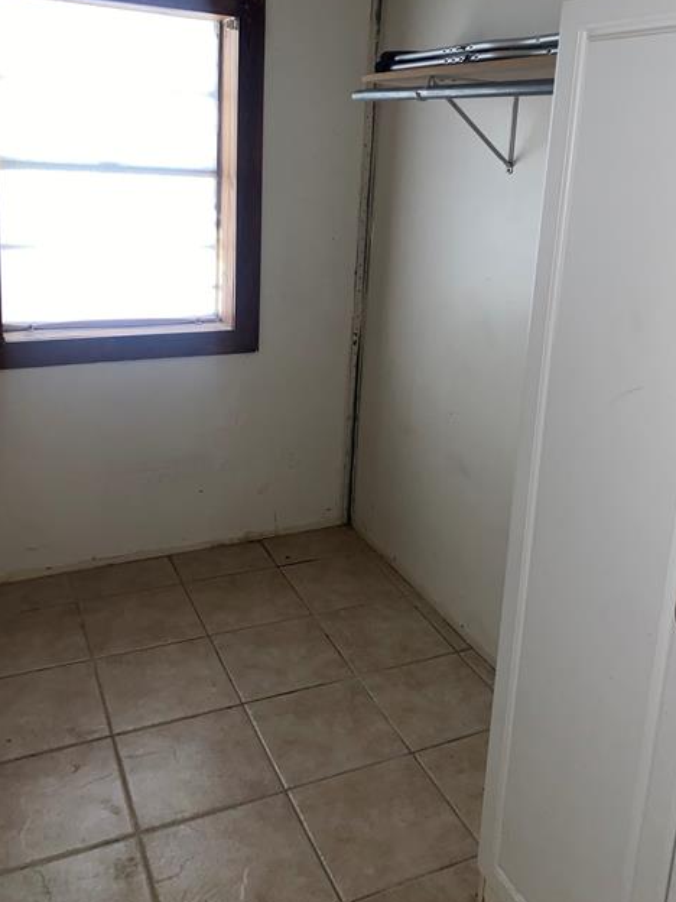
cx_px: 390
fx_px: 833
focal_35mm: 32
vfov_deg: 56.3
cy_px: 356
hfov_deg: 44.0
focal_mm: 4.25
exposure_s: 1/4
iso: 64
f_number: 1.8
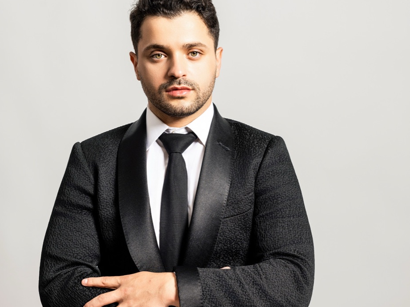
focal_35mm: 73
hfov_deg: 26.7
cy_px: 193
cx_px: 203
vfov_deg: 20.1
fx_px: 864
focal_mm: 50
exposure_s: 1/200
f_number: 5.6
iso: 125
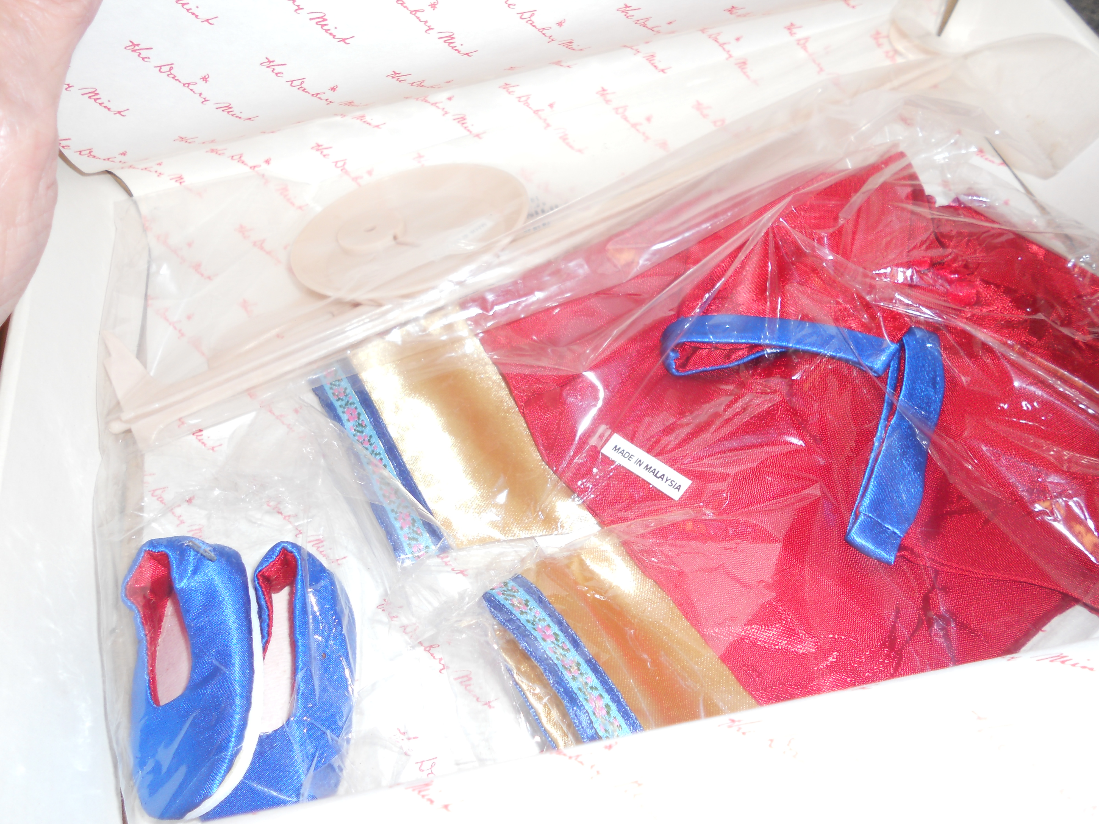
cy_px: 412
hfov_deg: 56.8
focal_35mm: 32
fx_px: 1016
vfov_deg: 44.2
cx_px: 550
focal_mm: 5.8
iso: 80
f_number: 3.5
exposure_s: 1/25
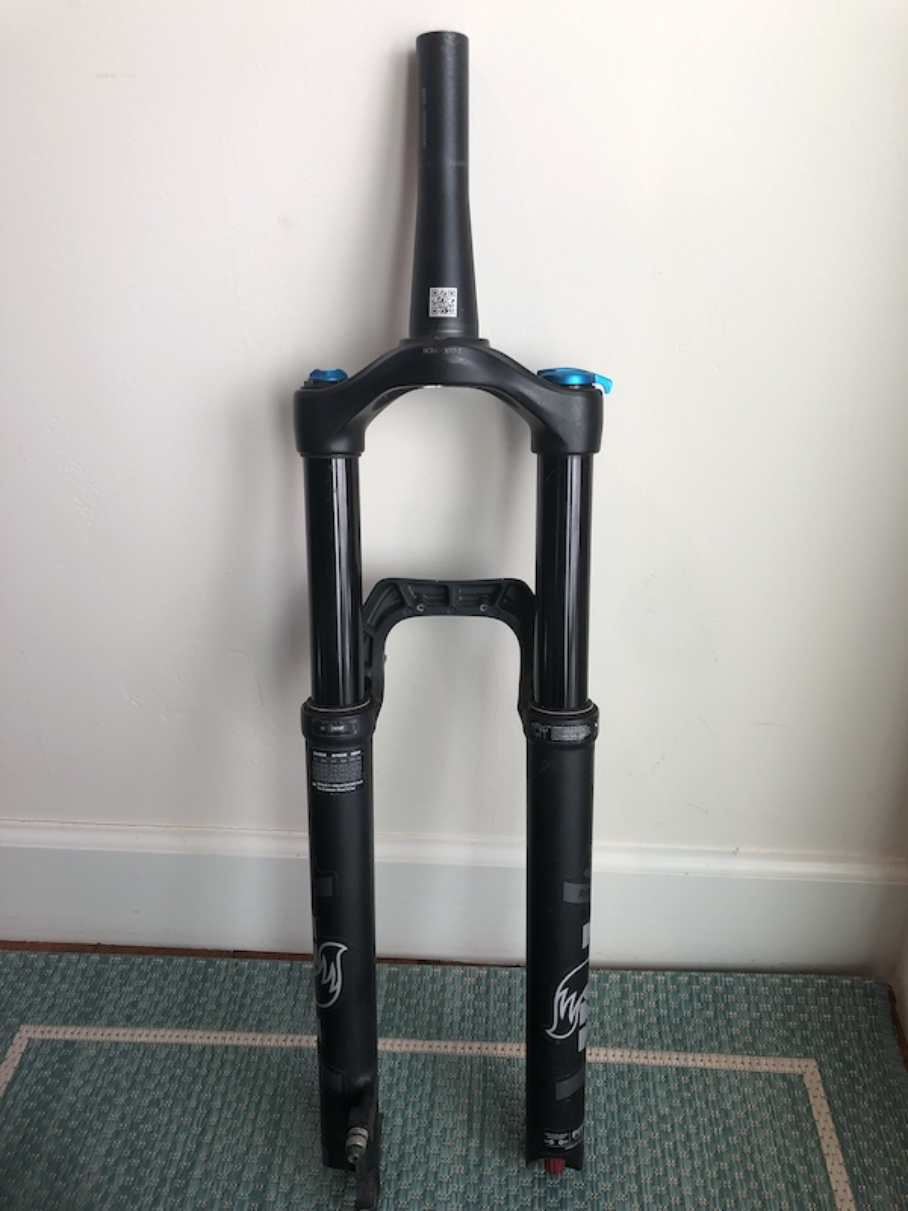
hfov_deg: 49.7
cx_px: 454
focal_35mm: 28
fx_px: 979
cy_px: 606
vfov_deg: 63.4
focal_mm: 3.99
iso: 20
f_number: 1.8
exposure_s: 1/129
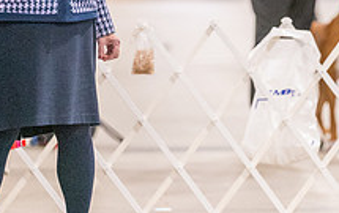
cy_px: 2
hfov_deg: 4.5
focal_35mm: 467
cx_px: 361
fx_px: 4320
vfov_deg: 2.8
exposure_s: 1/250
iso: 6400
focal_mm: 170
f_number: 3.2
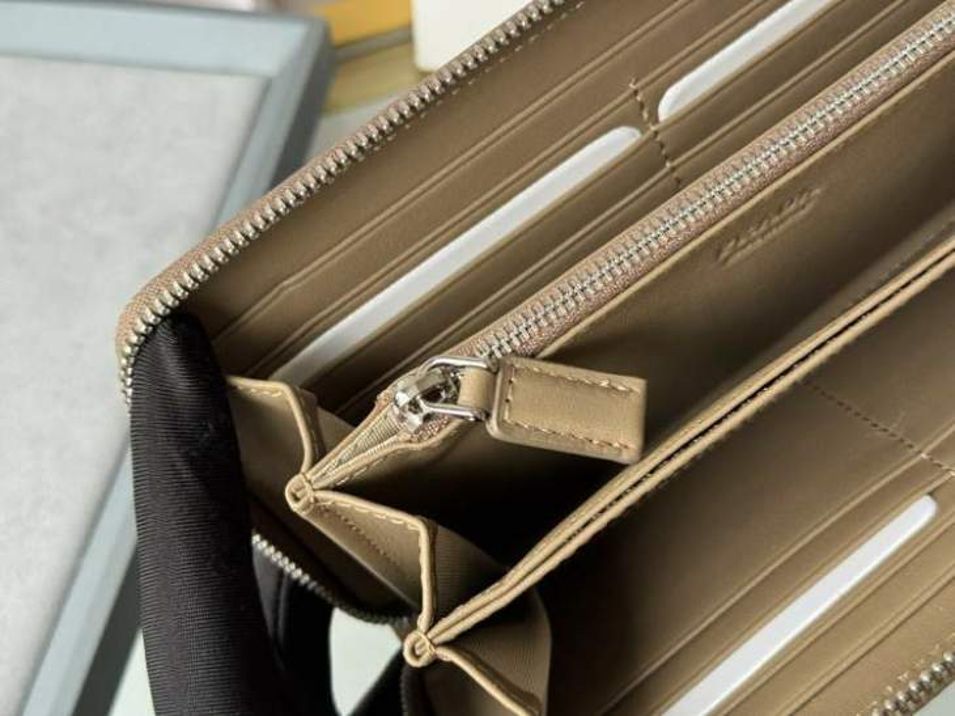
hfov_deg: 39.7
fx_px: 1324
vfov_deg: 30.2
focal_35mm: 48
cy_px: 358
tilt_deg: -50.4
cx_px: 478
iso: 160
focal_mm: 6.76
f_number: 1.78
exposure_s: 1/60
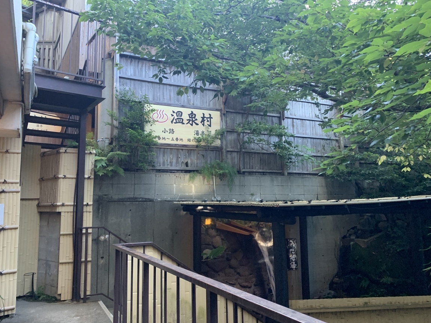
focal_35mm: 27
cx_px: 213
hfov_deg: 65.3
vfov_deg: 51.4
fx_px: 336
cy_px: 161
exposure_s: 1/60
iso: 200
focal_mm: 4.25
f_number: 1.8
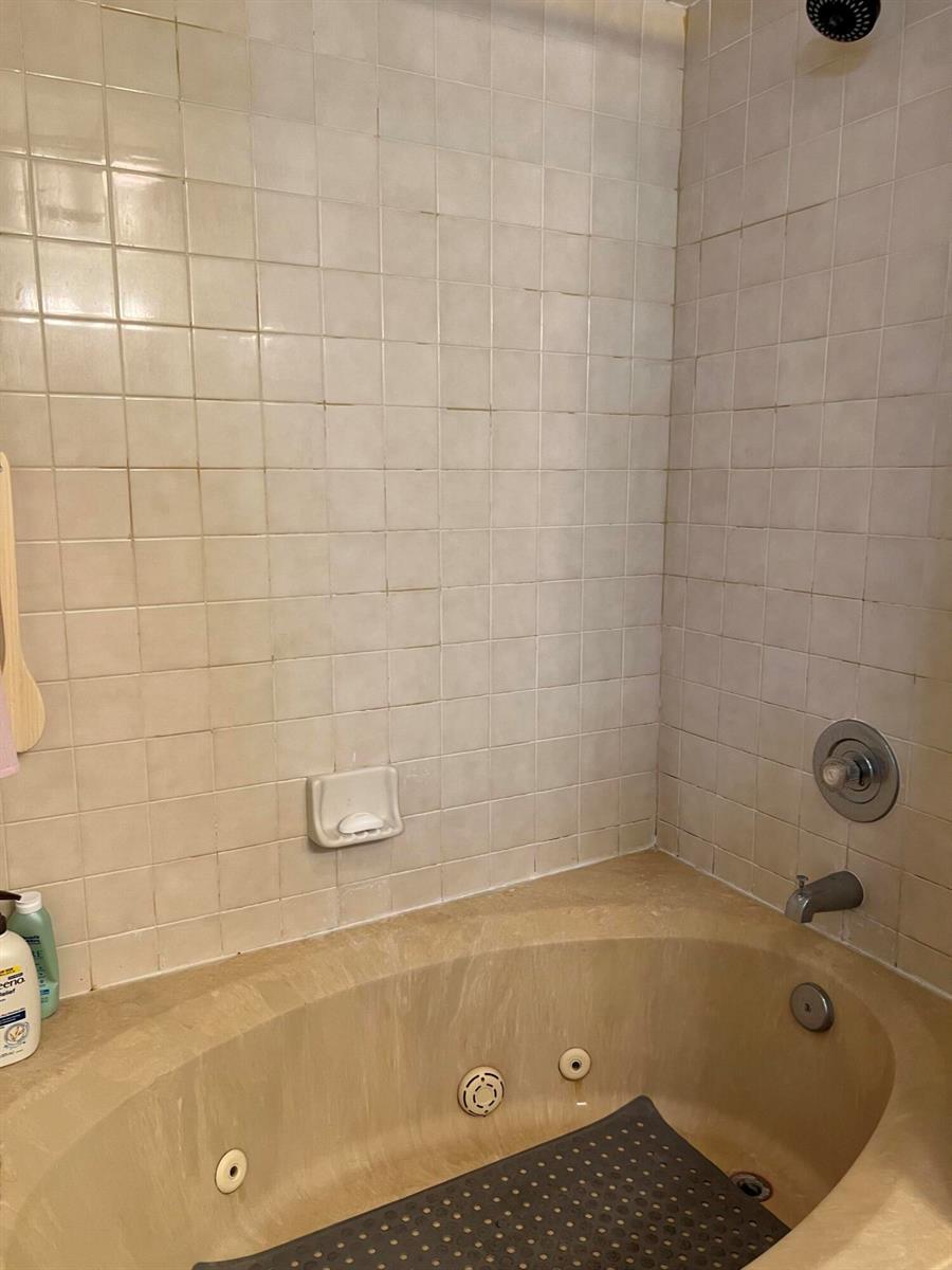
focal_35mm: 26
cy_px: 635
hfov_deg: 53.1
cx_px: 476
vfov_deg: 67.3
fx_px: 953
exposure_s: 1/60
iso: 80
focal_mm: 5.7
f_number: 1.5
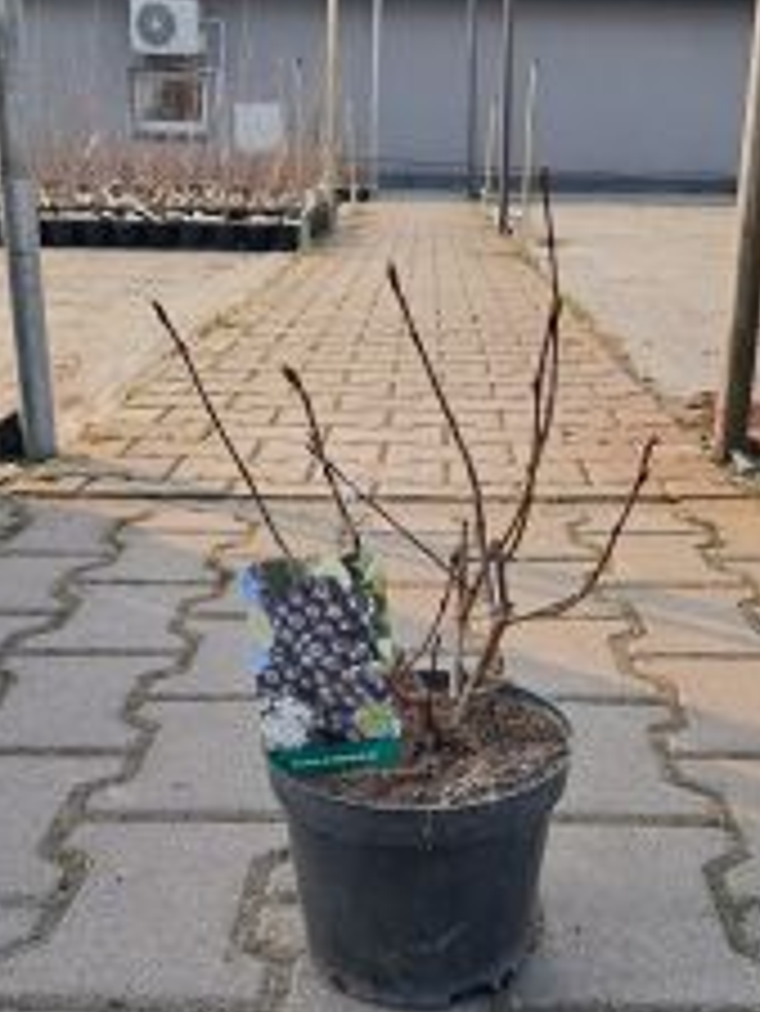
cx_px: 414
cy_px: 648
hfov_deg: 35.1
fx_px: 1199
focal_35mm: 41
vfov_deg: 45.3
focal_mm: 4
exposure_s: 1/328
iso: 50
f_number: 1.8
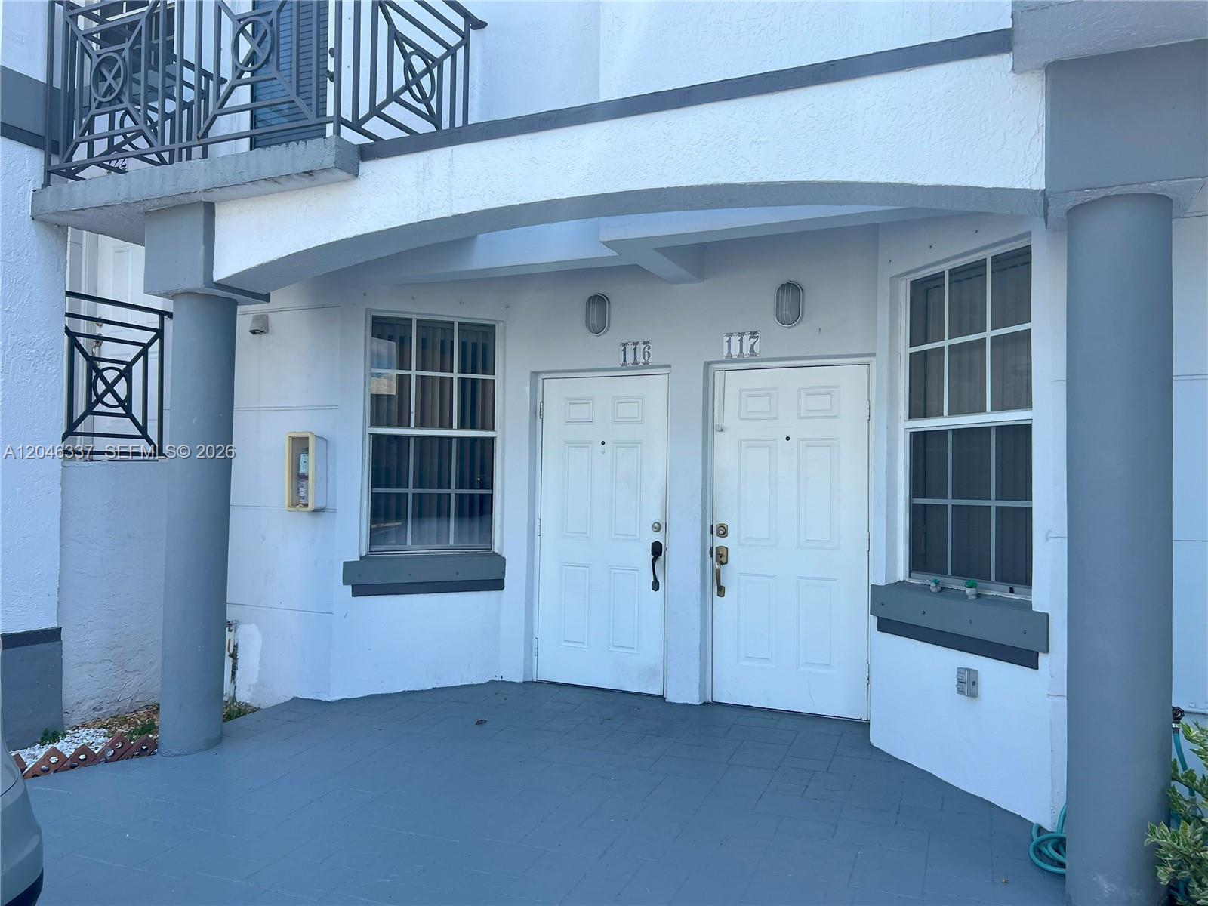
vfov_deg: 53.1
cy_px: 453
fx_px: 907
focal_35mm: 26
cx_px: 604
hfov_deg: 67.3
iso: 50
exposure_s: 1/1266
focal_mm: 5.7
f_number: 1.5
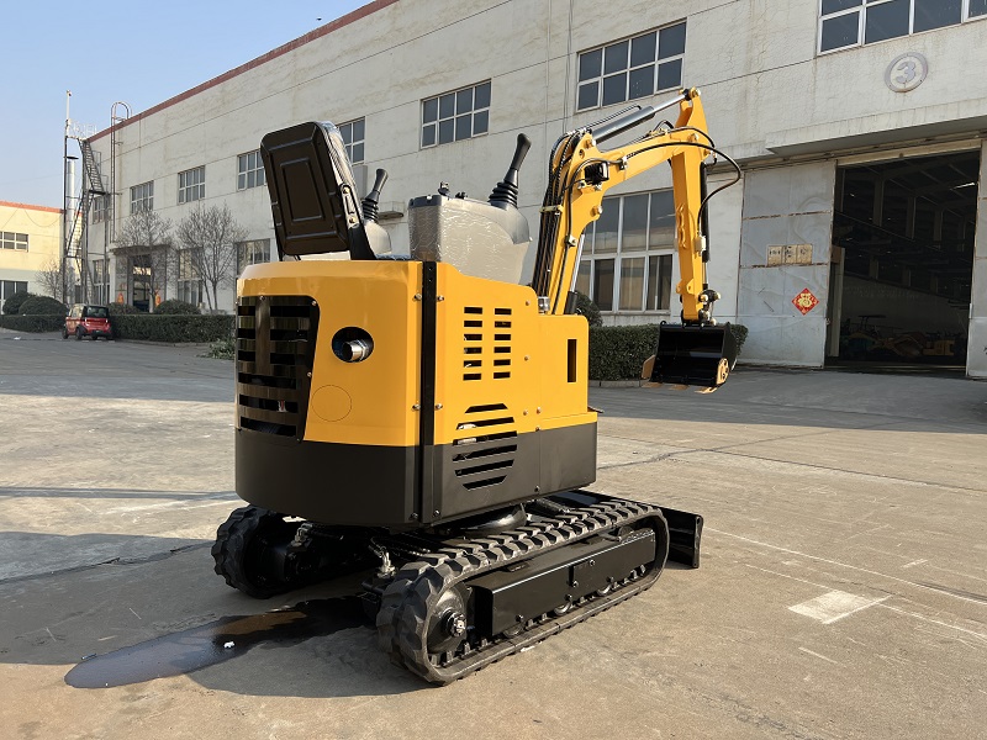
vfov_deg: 53.1
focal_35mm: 26
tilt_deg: -2.5
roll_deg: -2.3
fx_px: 741
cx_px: 494
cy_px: 370
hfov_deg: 67.3
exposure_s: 1/1698
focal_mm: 5.7
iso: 50
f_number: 1.5
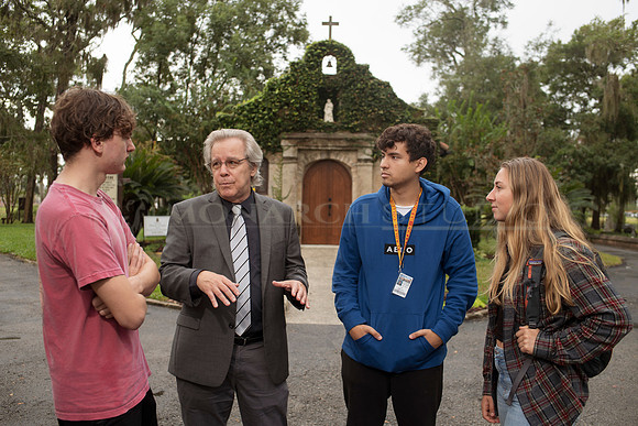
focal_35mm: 35
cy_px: 213
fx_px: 620
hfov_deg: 54.4
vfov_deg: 37.9
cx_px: 319
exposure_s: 1/40
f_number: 4
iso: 72
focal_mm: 35
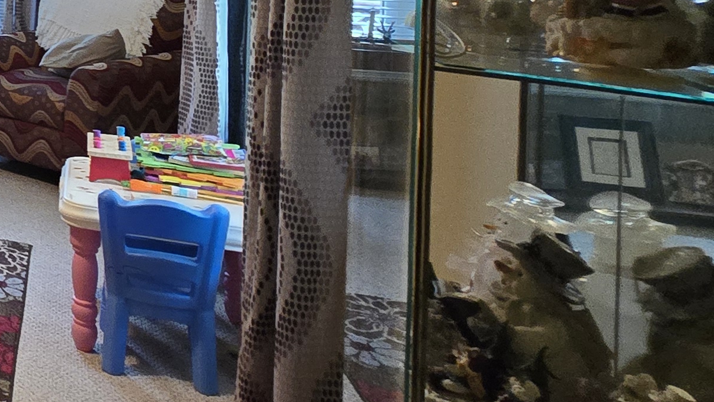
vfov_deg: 23.0
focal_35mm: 47
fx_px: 890
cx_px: -442
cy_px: -98
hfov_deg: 26.0
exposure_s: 1/60
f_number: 2.2
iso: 500
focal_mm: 2.2
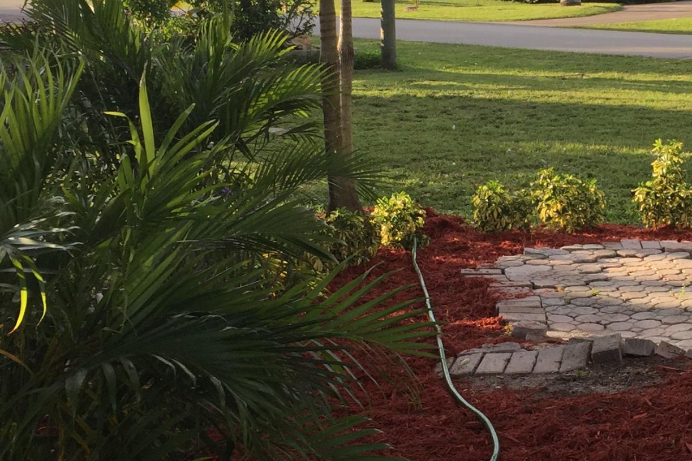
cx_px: 590
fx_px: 1422
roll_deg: -0.6
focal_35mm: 74
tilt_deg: -8.2
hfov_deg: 26.6
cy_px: 165
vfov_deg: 18.4
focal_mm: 4.15
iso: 32
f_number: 2.2
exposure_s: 1/618
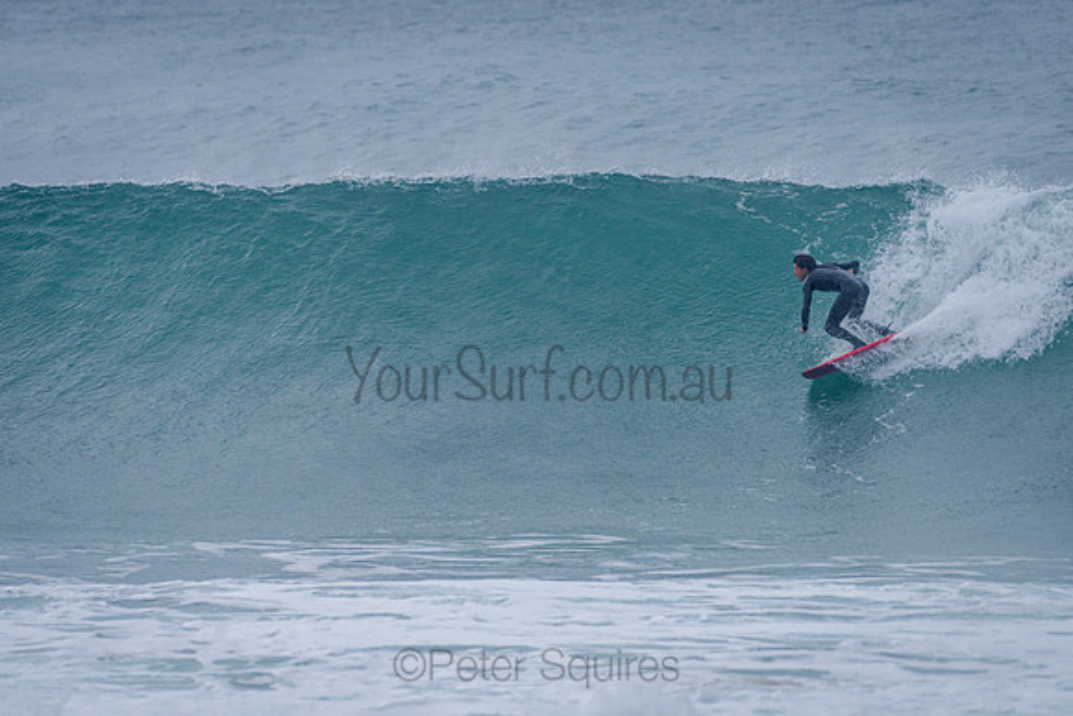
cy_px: 358
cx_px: 536
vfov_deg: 2.2
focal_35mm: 613
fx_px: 18260
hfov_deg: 3.4
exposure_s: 1/2000
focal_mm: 500
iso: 450
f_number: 5.6
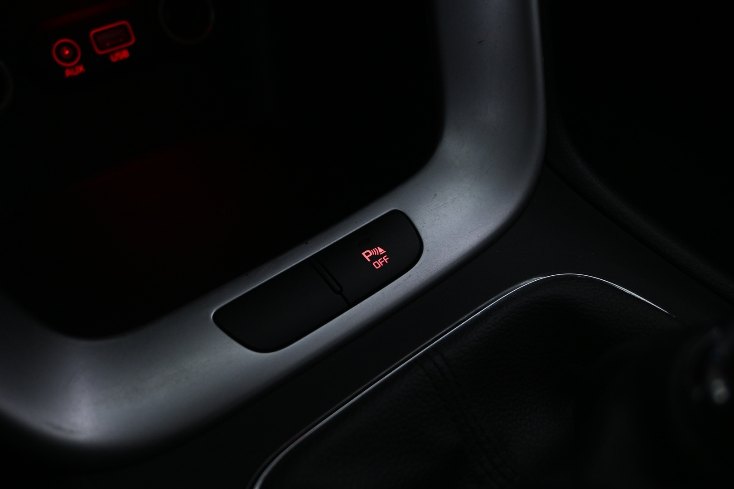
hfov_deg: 57.2
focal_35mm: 33
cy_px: 244
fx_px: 673
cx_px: 367
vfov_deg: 40.0
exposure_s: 1/15
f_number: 4
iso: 1000
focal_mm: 22
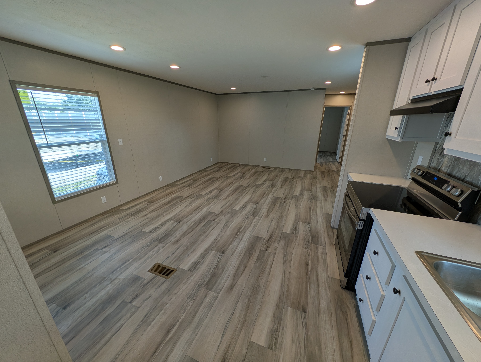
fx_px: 167
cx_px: 240
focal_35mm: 12
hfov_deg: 110.5
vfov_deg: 94.6
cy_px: 181
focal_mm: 2.23
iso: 34
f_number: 1.95
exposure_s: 1/144
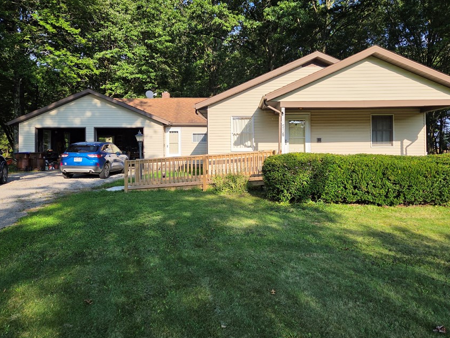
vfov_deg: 49.5
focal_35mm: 28
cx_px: 251
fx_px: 364
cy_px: 140
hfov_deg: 63.2
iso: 80
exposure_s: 1/4770
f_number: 1.8
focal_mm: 5.4
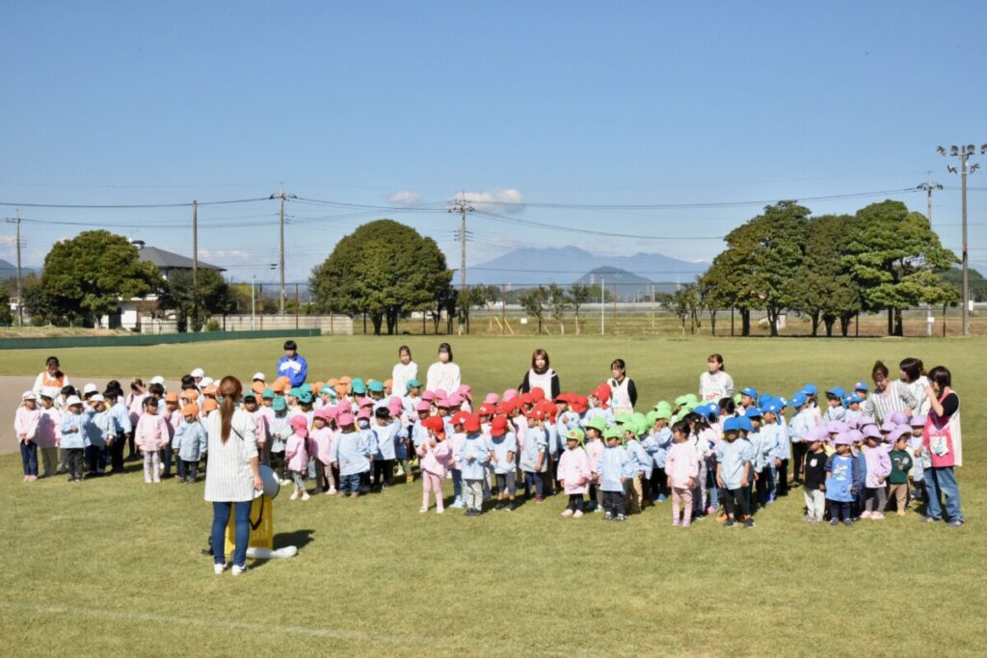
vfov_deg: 27.0
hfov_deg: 39.6
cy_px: 329
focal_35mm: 50
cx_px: 494
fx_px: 1371
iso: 6400
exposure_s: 1/2000
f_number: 22
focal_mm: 50
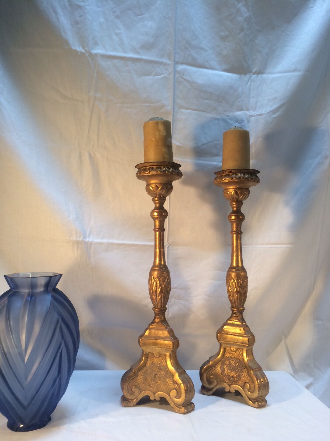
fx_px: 369
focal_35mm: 29
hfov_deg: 48.2
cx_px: 165
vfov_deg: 61.7
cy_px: 220
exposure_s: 1/33
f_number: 2.2
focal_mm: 4.15
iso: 40
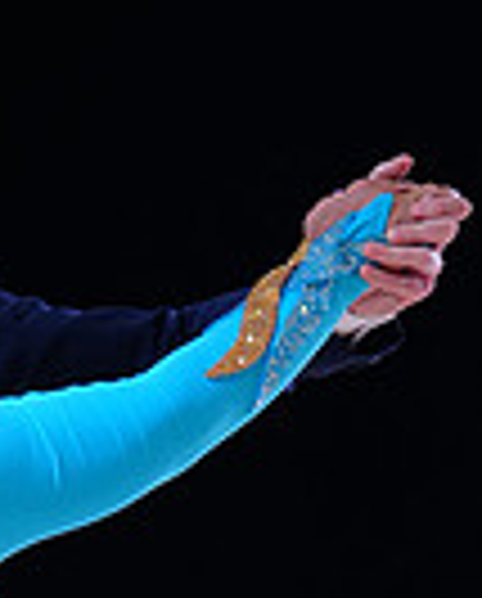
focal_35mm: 564
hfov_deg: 2.7
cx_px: -273
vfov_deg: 3.4
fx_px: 10023
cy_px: 1052
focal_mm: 138
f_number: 2.8
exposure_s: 1/500
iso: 800
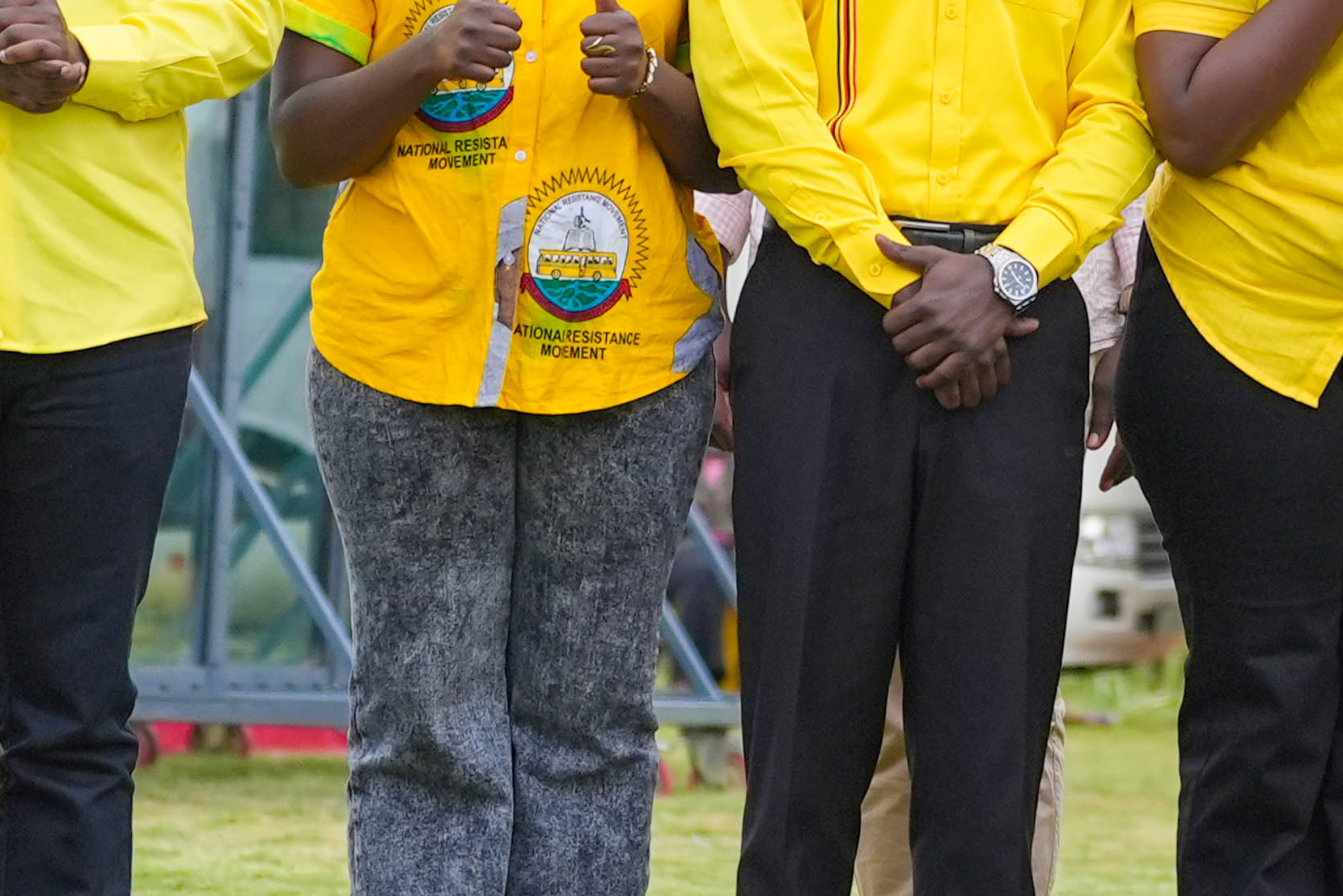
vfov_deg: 5.4
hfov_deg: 8.0
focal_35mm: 253
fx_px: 9438
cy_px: -74
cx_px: 2101
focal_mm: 70
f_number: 2.8
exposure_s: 1/800
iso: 500
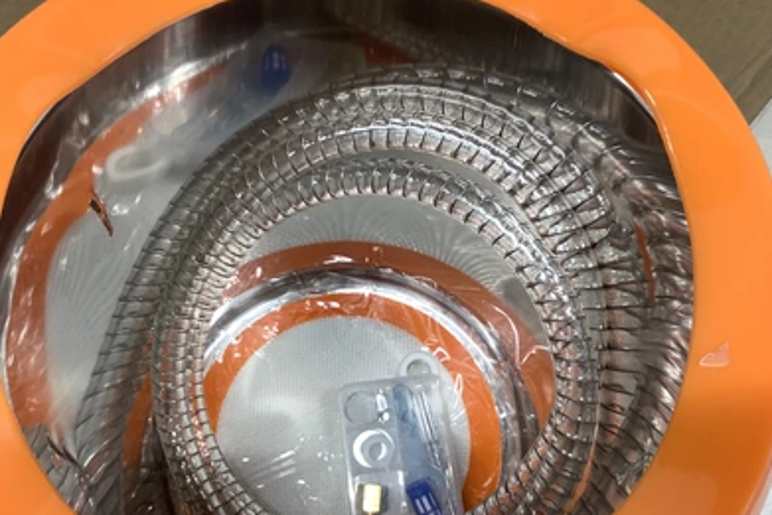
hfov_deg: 57.2
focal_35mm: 33
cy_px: 290
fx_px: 708
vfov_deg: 39.9
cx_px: 385
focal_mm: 3.3
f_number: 2.4
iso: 50
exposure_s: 1/60
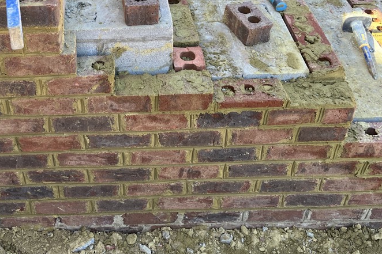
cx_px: 92
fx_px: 520
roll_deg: +4.1
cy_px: 21
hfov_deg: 39.2
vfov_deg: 26.5
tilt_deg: -37.0
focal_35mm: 49
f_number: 1.6
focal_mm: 5.1
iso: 32
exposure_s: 1/143
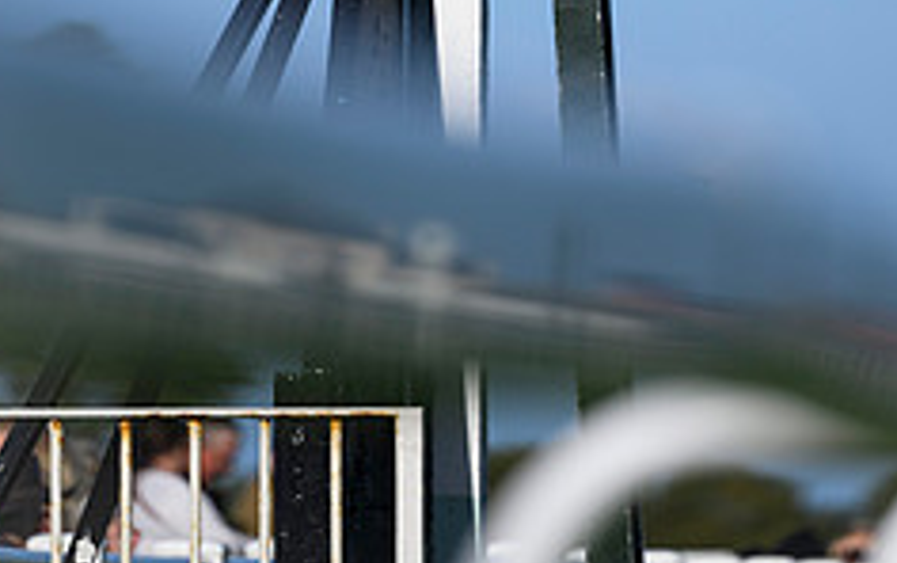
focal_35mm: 777
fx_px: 19013
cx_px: 544
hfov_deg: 2.7
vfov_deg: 1.7
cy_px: -285
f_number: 5.6
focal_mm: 400
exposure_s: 1/1250
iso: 64
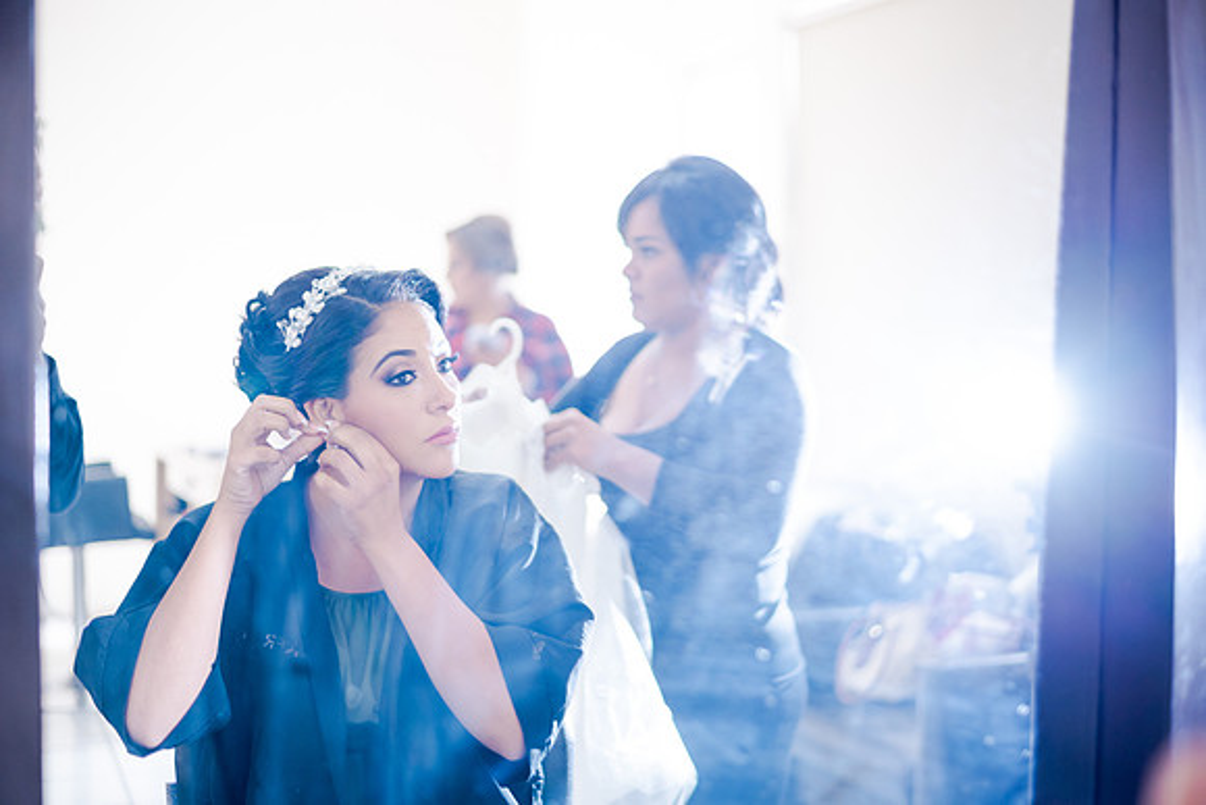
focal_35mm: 50
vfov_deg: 27.0
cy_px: 402
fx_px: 1675
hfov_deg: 39.6
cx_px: 603
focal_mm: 50
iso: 640
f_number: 1.8
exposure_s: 1/125
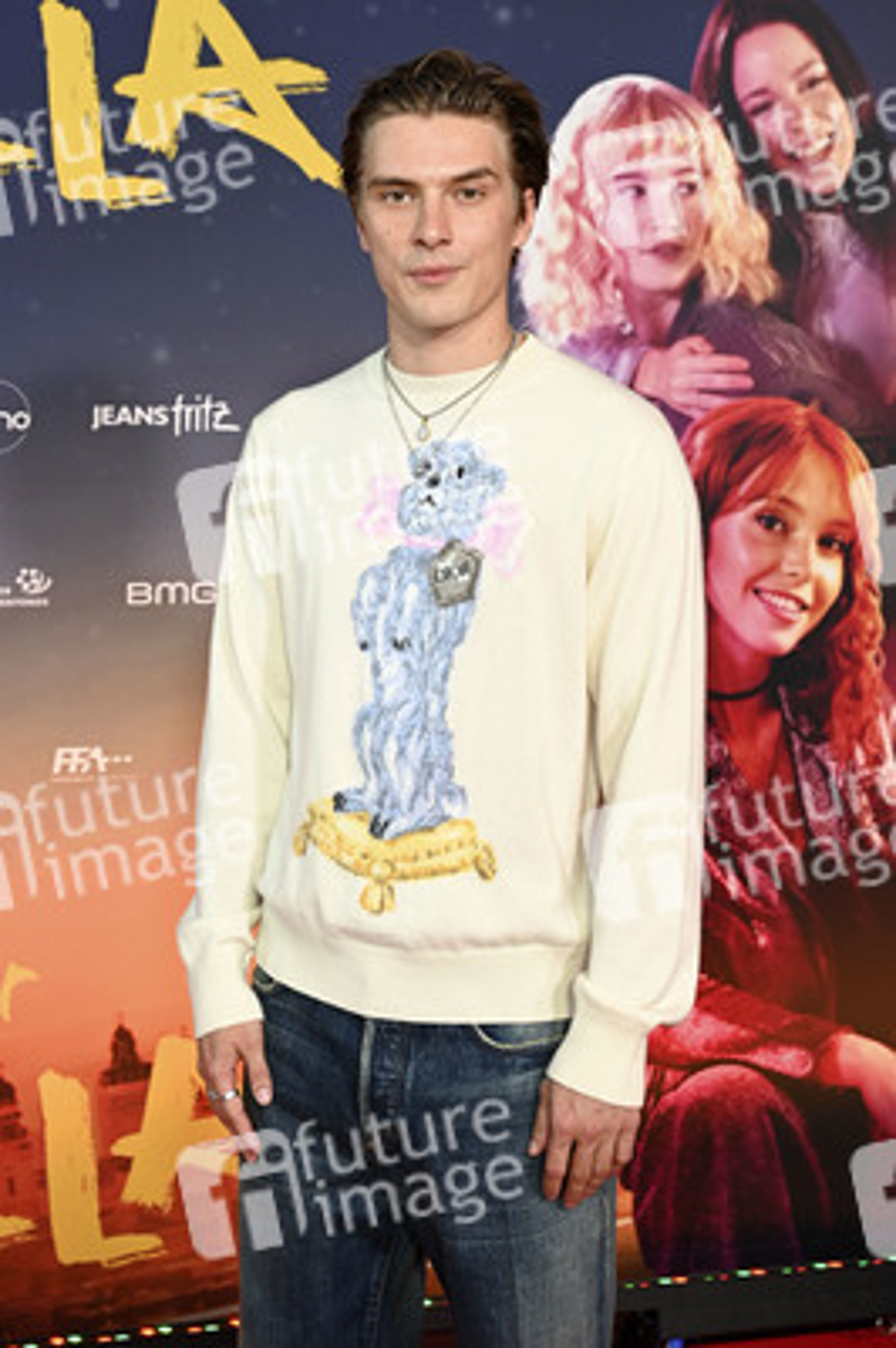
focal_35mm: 37
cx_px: 448
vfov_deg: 51.9
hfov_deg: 35.9
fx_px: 1384
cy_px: 674
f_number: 4.5
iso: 1000
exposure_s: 1/160
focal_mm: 37
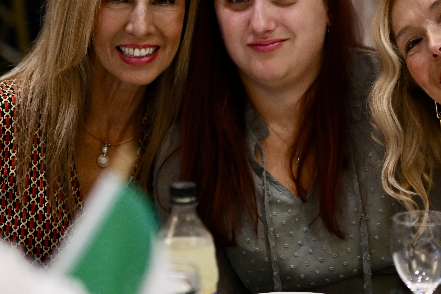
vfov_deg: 9.0
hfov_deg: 13.5
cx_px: 311
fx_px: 1862
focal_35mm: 152
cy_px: 34
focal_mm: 50
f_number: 1.2
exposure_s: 1/200
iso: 1800
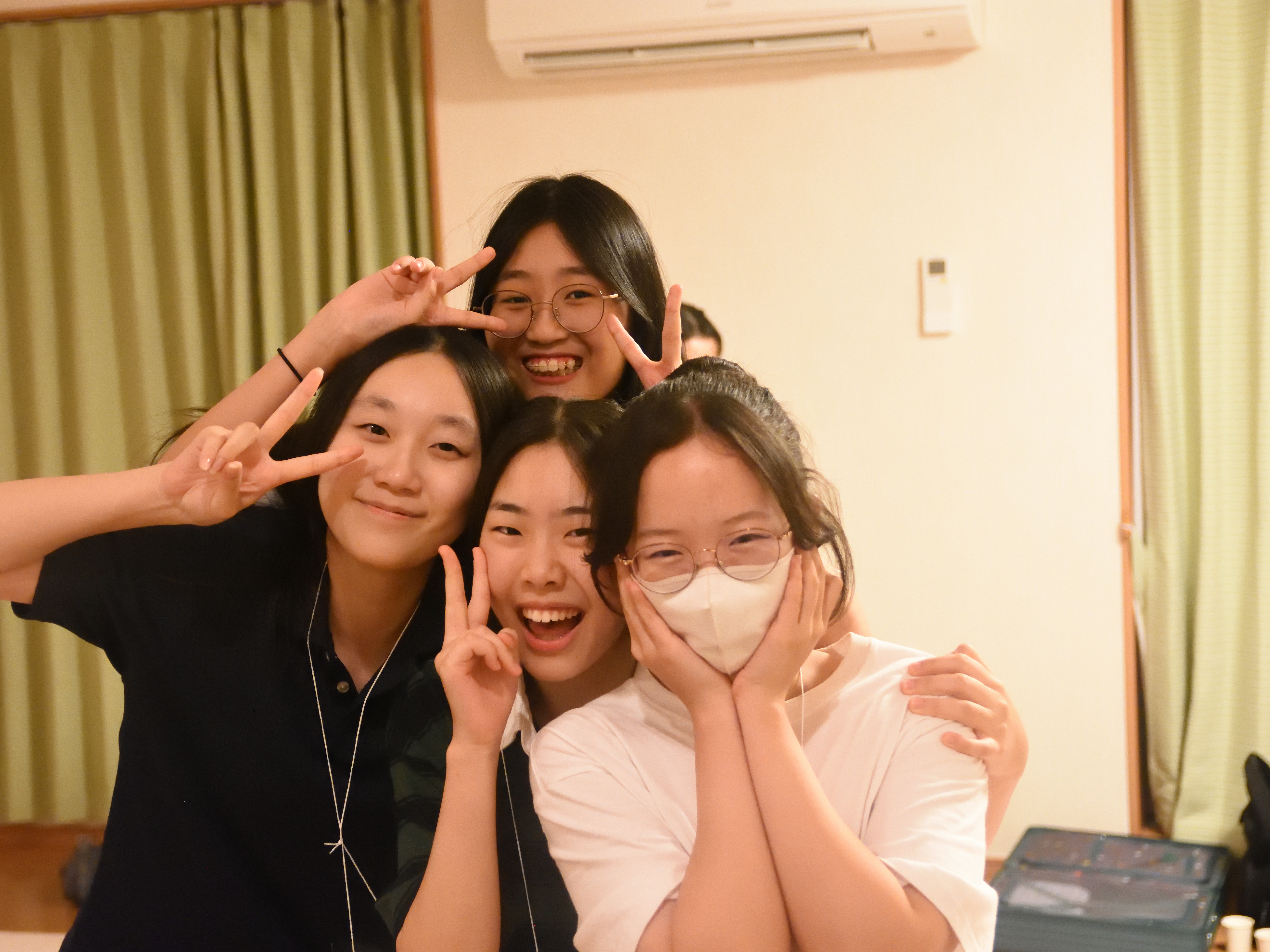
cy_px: 475
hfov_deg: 32.7
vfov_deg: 24.8
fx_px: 2165
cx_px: 620
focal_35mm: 59
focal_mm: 36
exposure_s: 1/250
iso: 6400
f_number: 2.8
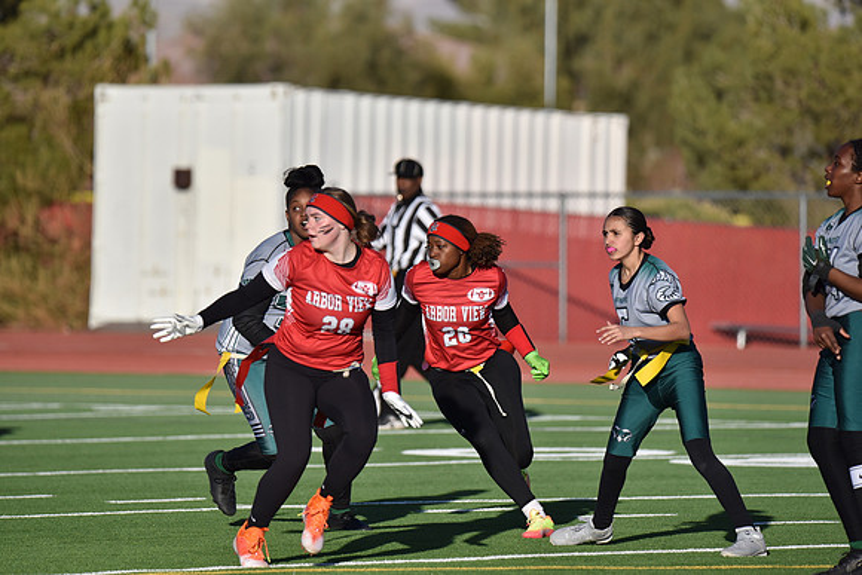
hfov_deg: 5.2
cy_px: 288
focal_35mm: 400
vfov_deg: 3.4
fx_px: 9580
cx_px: 431
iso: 560
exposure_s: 1/4000
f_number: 6
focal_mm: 400
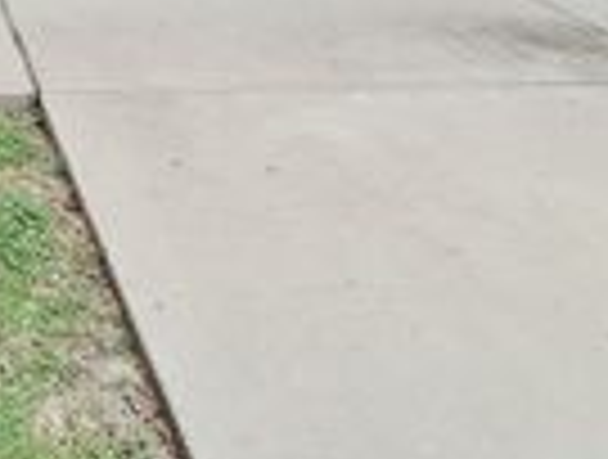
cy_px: -245
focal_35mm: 48
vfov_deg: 23.6
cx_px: -50
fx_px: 845
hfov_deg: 34.5
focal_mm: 1.74
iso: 40
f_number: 2.2
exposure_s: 1/1071
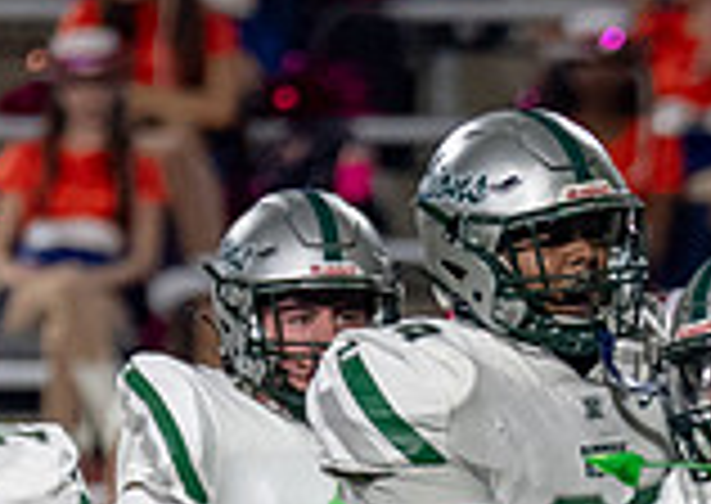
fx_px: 31501
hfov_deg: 1.3
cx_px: 815
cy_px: 938
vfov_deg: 0.9
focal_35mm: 1564
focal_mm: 200
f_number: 2.8
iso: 2000
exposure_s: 1/1250
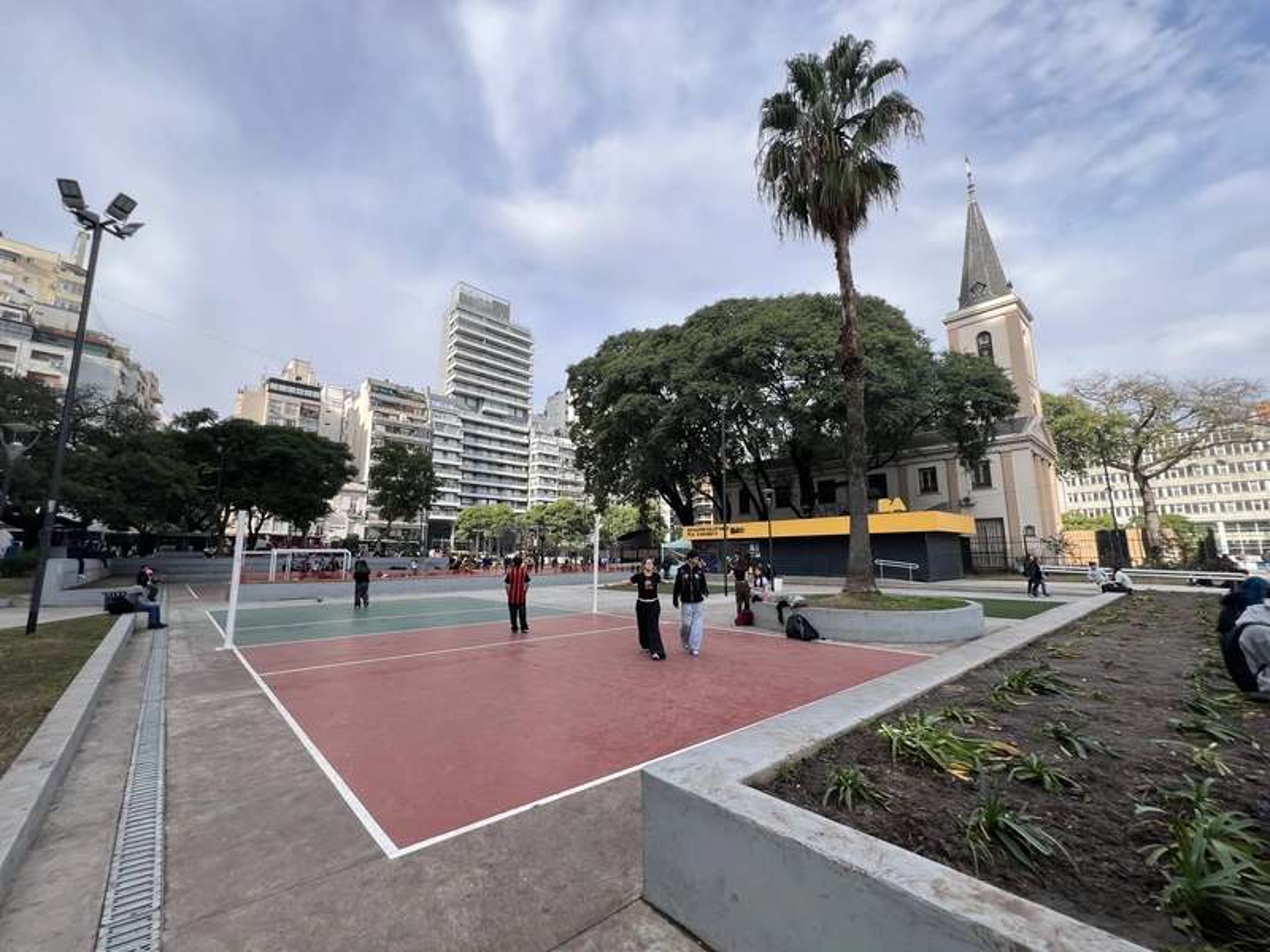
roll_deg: +0.6
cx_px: 635
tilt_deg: +9.4
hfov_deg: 106.2
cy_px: 476
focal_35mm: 13
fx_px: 477
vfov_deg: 89.9
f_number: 1.8
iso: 32
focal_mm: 1.57
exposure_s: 1/717
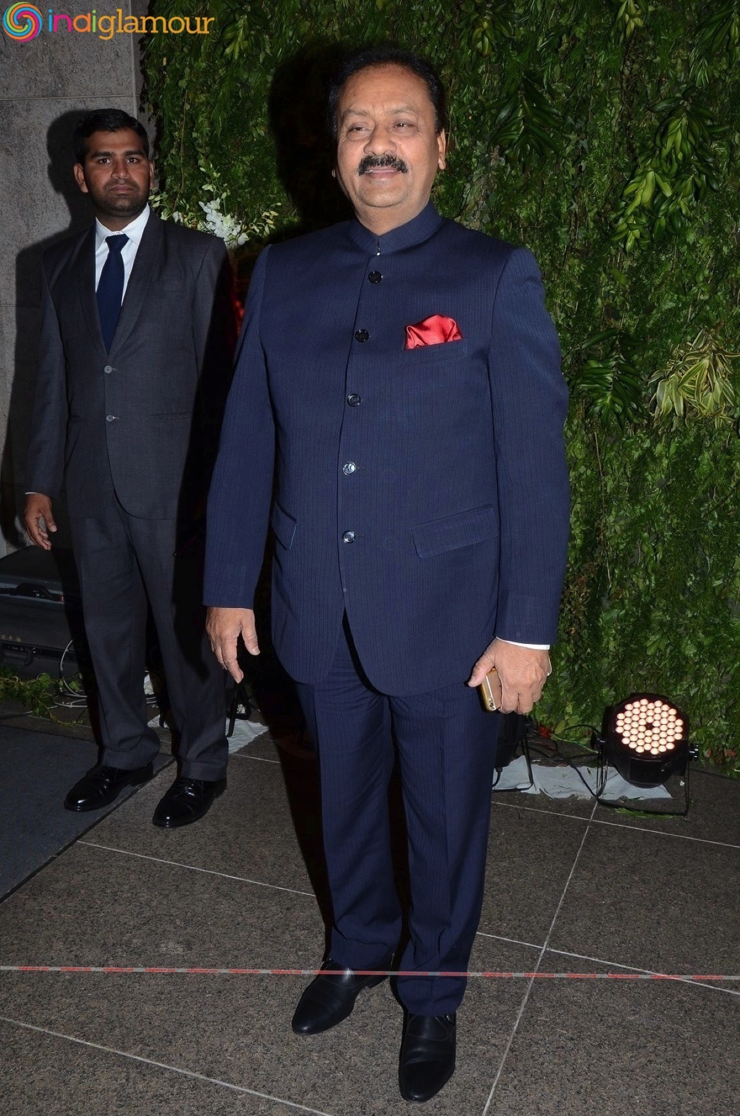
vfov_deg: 53.2
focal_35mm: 36
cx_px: 370
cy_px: 558
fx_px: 1115
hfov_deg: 36.7
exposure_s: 1/125
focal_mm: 24
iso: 500
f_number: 8
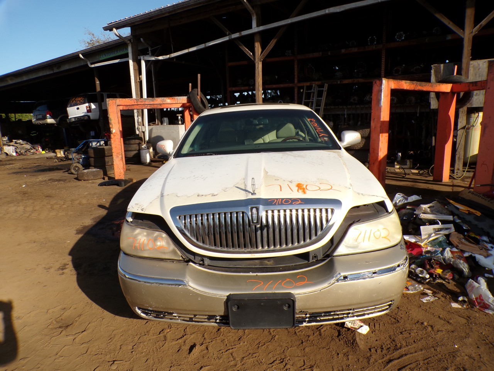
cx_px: 247
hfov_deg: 71.6
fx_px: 343
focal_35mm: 24
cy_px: 186
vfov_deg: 56.8
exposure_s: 1/640
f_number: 4.4
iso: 100
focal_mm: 4.3
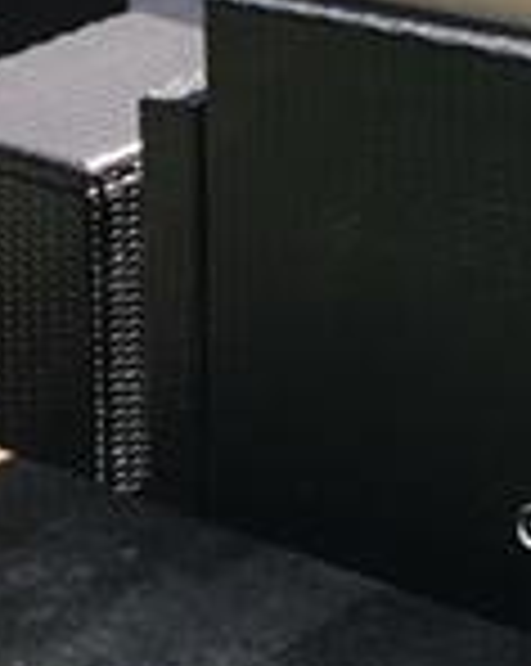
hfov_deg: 9.6
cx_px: 684
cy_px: -490
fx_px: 3091
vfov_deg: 11.5
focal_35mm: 157
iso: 25
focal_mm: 3.3
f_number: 2.4
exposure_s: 1/183
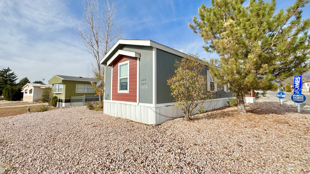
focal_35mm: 16
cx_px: 152
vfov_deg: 67.1
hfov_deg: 99.3
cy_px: 82
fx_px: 132
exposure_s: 1/1672
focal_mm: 2.22
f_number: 2.2
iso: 40
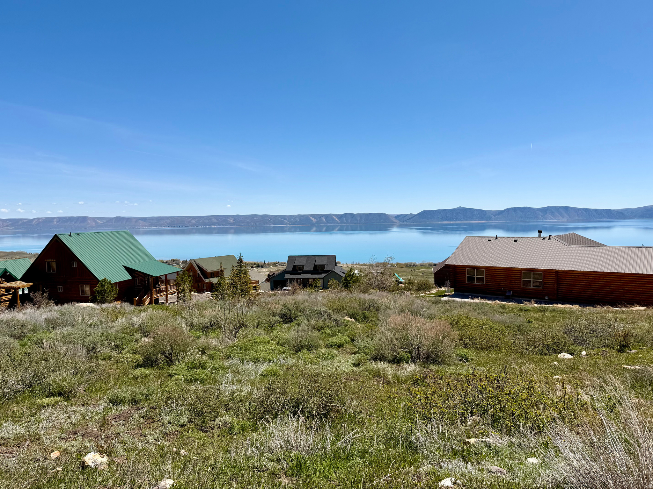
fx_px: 453
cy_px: 244
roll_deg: +1.1
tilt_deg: -1.7
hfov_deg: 71.6
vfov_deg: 56.8
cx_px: 326
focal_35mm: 24
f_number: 1.78
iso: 80
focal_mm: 6.76
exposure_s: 1/6711
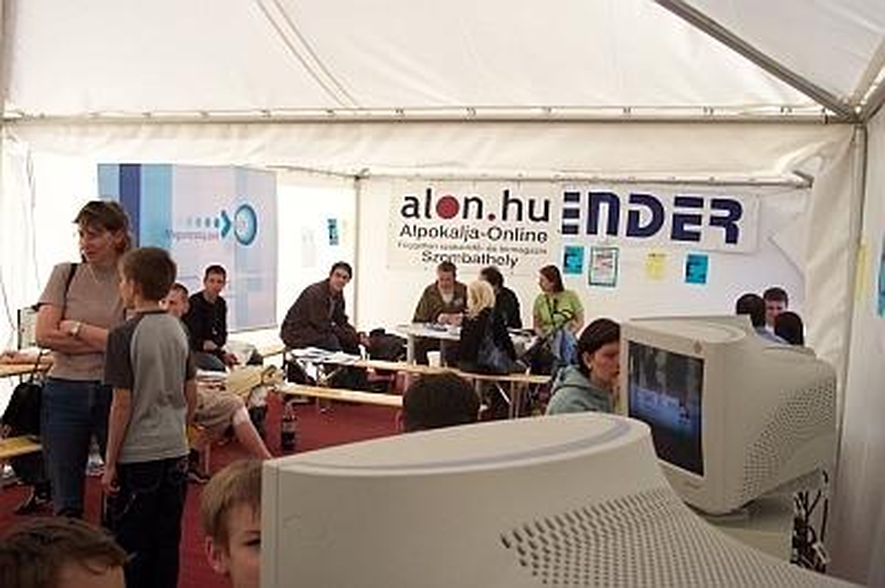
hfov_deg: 50.7
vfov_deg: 35.0
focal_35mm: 38
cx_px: 442
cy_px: 294
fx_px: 933
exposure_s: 1/350
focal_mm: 8
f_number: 2.8
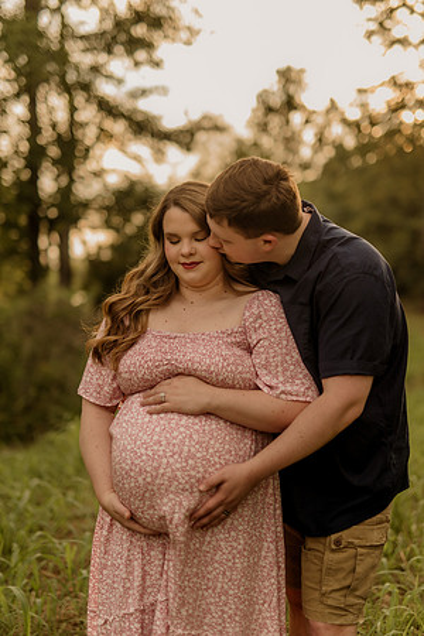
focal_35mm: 50
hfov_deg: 27.0
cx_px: 212
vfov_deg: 39.6
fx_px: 883
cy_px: 318
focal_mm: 50
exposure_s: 1/800
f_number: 1.8
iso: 125
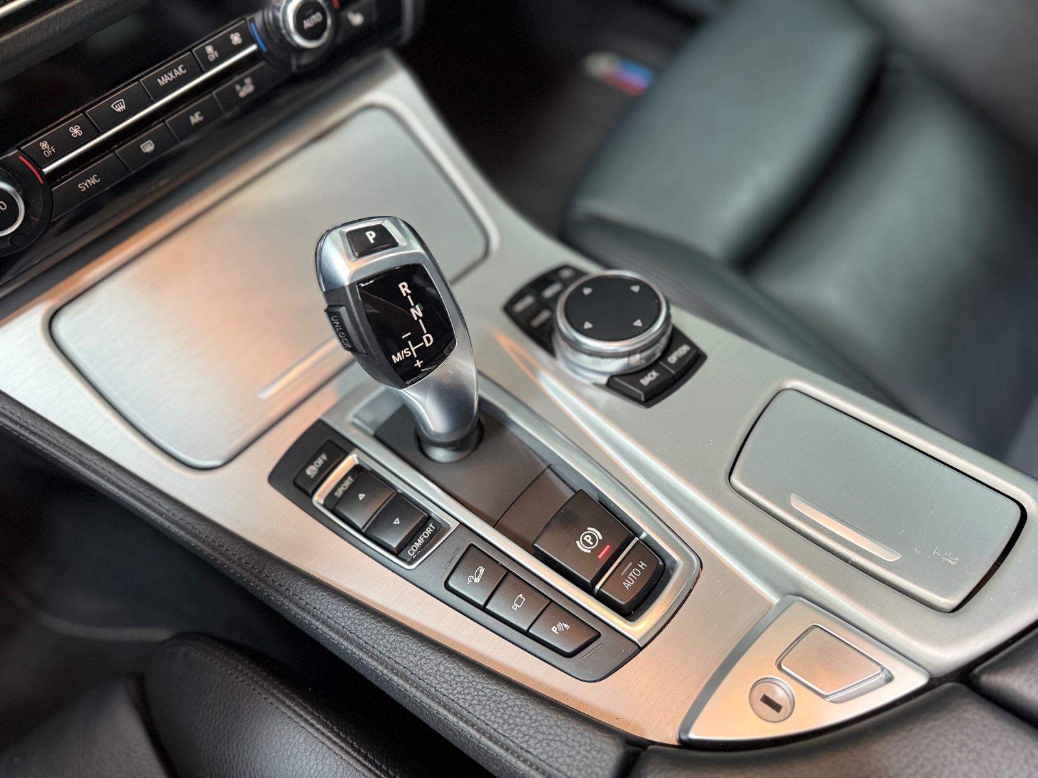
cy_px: 389
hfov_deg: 71.6
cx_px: 519
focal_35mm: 24
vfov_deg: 56.8
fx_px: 720
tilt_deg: -61.5
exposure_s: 1/50
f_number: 1.78
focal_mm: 6.76
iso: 320
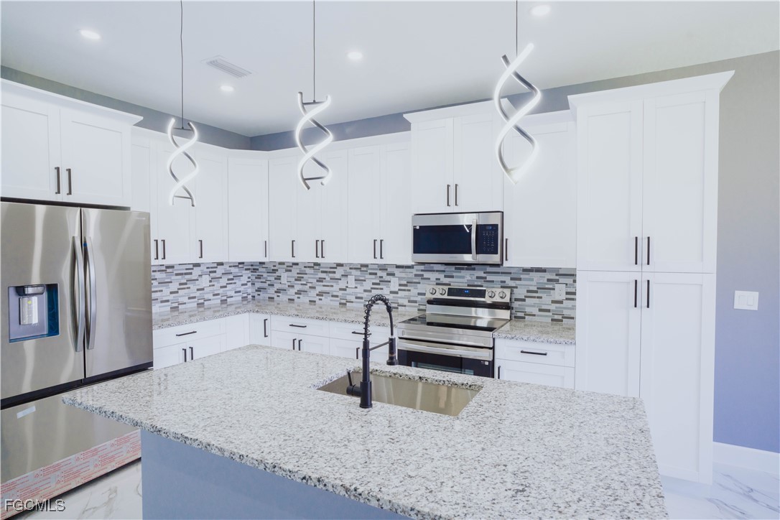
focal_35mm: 20
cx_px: 390
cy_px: 260
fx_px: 433
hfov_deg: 84.0
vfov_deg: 61.9
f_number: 9
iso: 1000
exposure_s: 1/50
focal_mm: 20
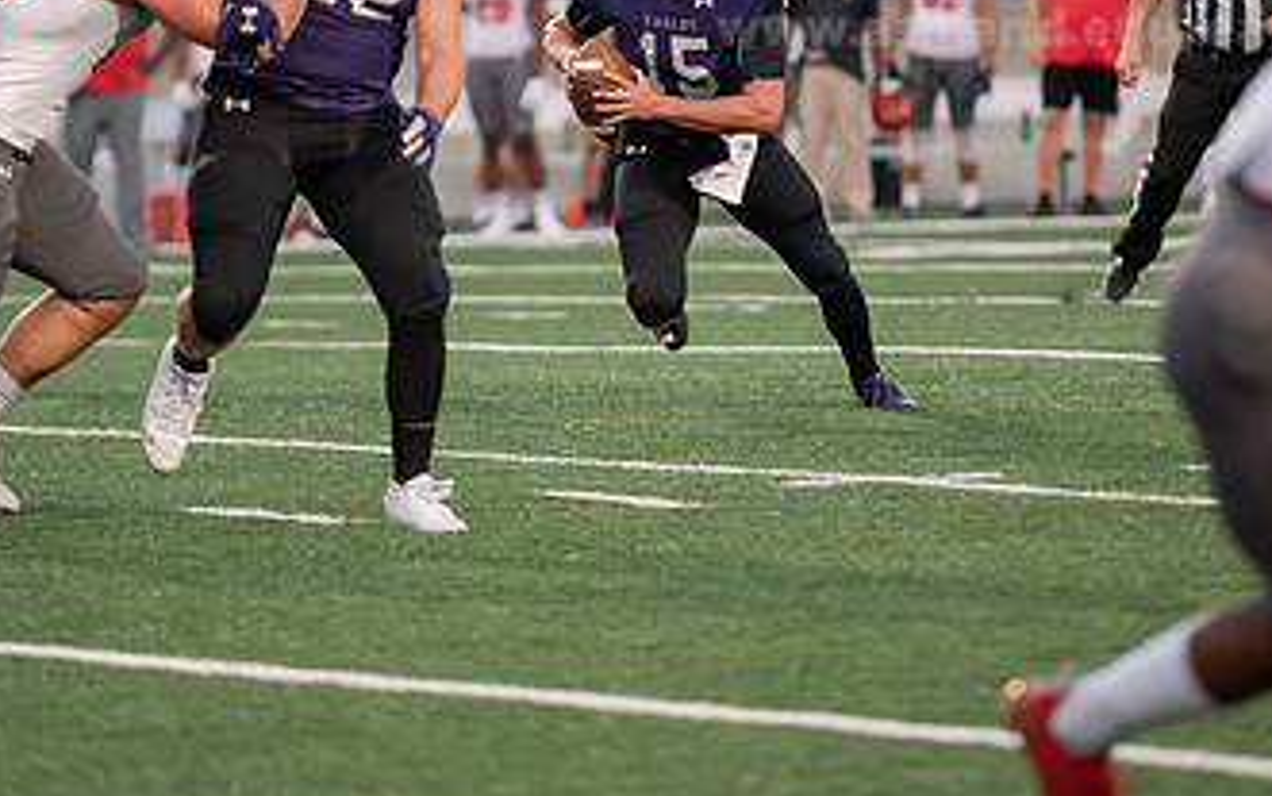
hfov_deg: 6.2
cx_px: 542
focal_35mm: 339
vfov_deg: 3.9
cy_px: 110
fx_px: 11754
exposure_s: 1/800
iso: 2000
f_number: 2.8
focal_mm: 190
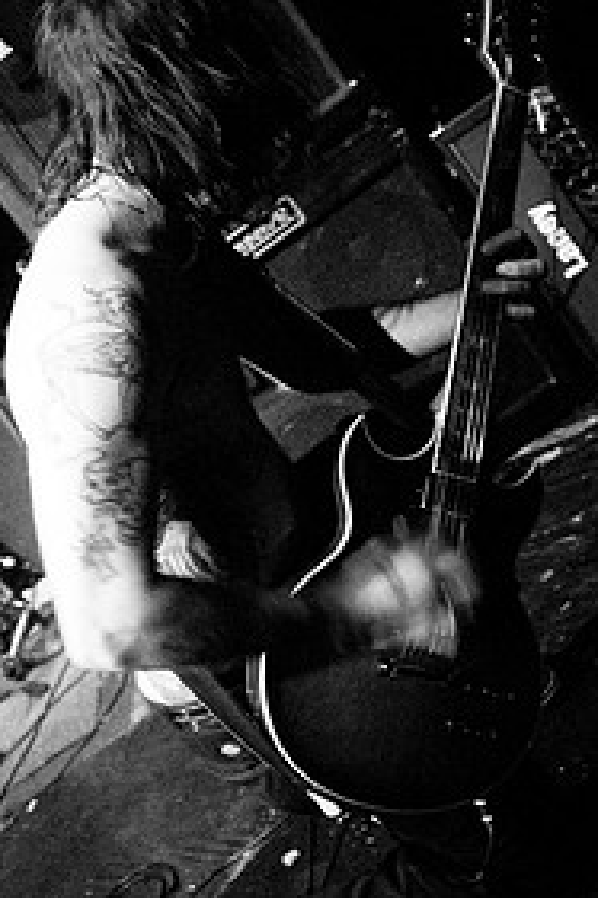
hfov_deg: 27.8
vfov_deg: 41.0
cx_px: 187
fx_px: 1197
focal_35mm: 48
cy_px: 380
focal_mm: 20
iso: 1600
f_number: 2.8
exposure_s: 1/40
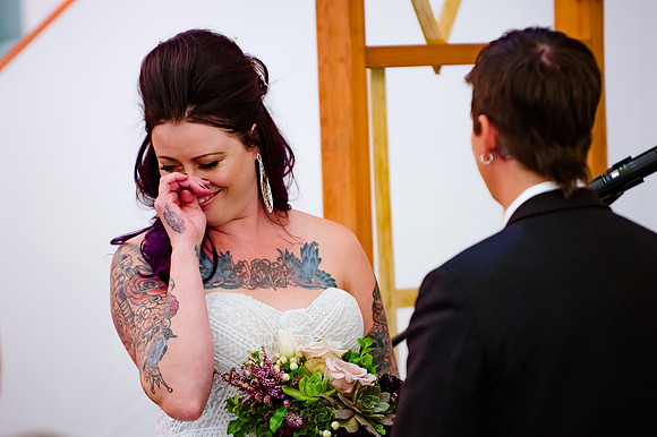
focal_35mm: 255
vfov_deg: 5.4
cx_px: 306
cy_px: 223
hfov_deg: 8.1
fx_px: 4659
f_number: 2.8
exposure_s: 1/160
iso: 2500
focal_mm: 200
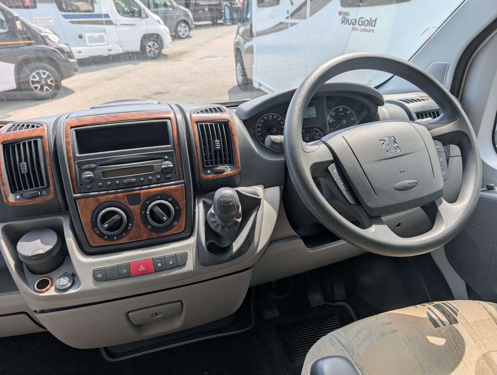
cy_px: 188
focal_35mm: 24
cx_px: 248
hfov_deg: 71.5
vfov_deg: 56.9
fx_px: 345
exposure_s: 1/2299
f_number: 1.68
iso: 20
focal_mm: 6.9
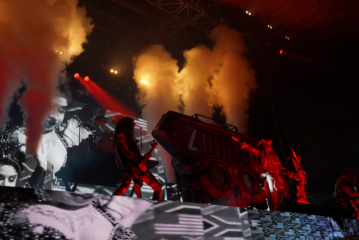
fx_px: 349
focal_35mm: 35
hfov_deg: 54.4
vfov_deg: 37.9
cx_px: 180
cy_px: 120
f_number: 4.5
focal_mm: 35
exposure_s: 1/60
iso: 100
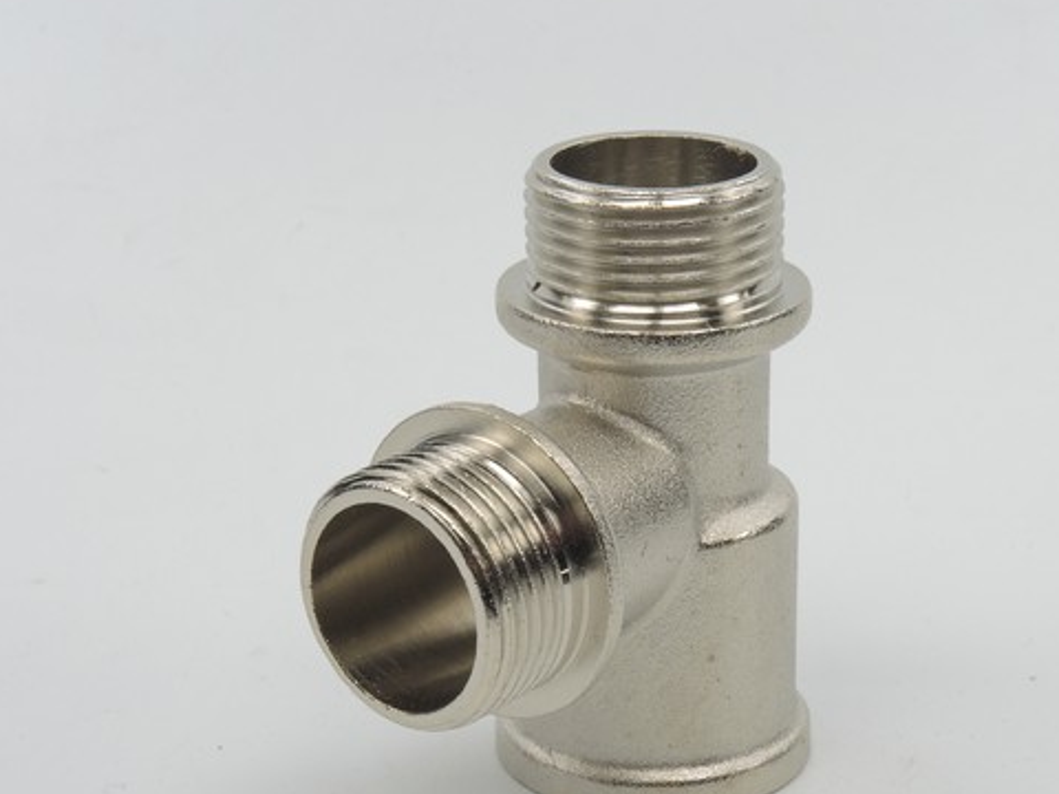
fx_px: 2692
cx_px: 666
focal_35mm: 88
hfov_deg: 22.2
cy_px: 461
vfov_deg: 16.8
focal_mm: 14.1
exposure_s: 1/100
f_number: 8
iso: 100
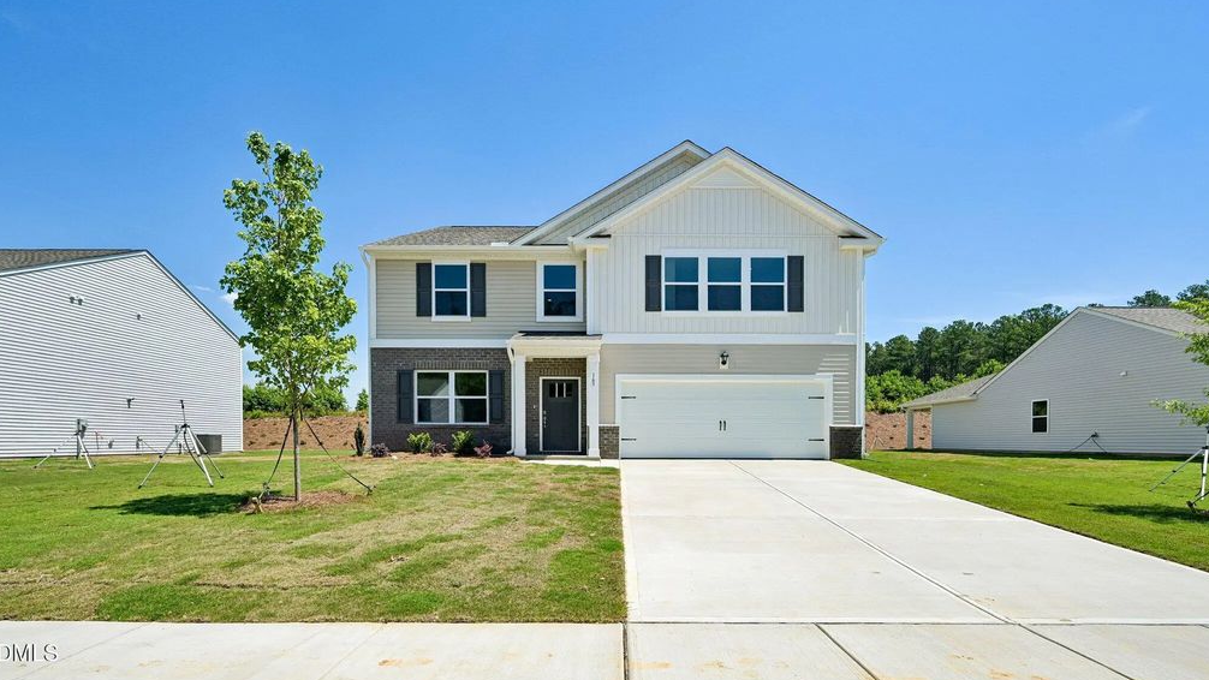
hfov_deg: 99.4
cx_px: 608
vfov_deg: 66.6
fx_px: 513
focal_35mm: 16
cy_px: 281
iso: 100
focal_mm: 15
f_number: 8
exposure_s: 1/500
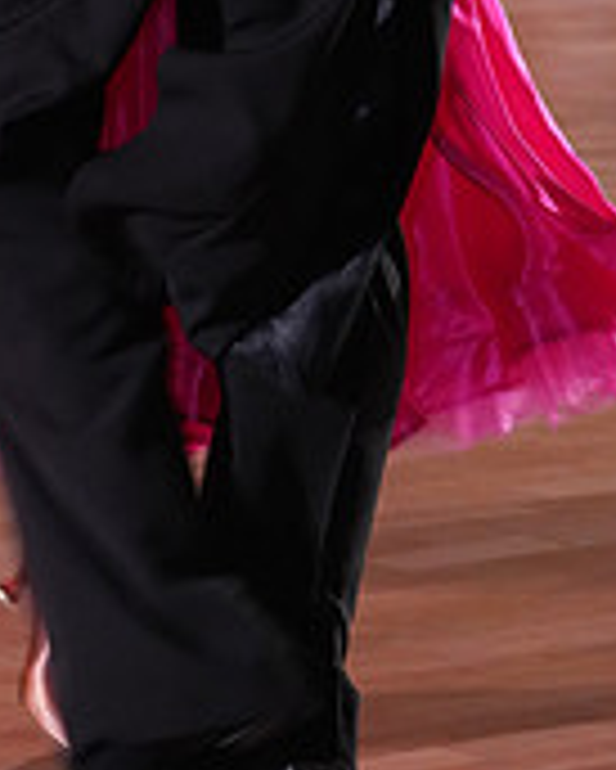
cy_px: -369
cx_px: 61
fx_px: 7172
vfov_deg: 6.1
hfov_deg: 4.9
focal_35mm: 315
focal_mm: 99
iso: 4000
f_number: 5
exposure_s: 1/200
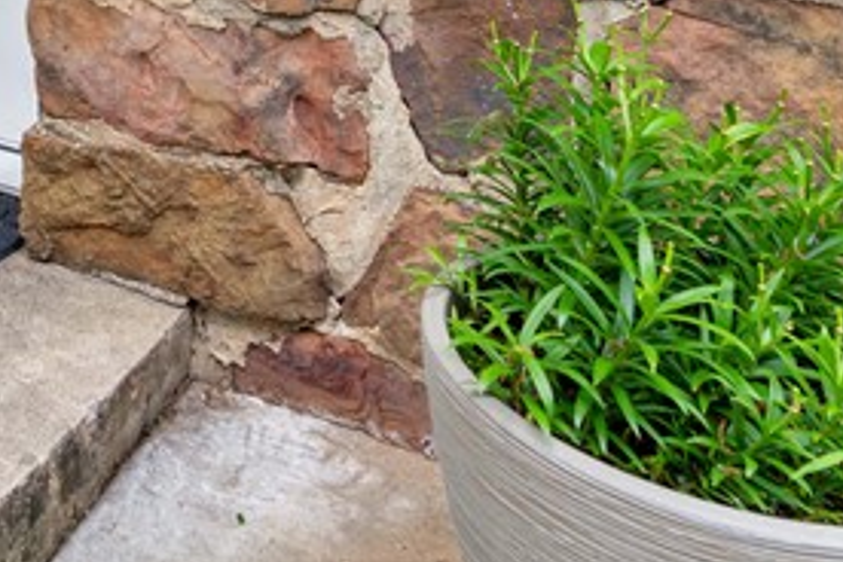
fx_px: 1475
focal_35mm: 63
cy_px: -467
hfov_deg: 27.5
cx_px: -205
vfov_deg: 17.3
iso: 125
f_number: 7.1
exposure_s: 1/30
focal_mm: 16
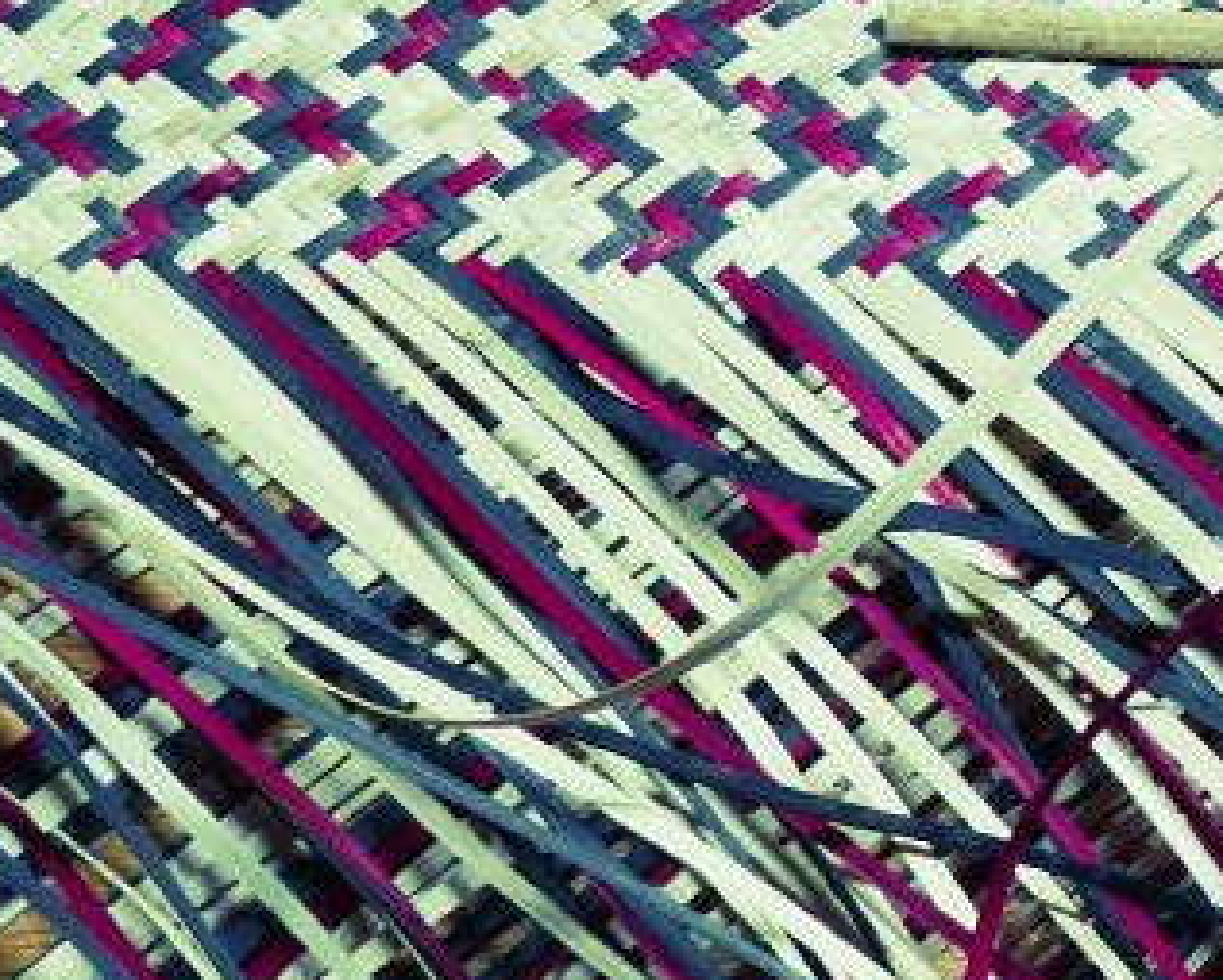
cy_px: 29
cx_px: 2515
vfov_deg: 10.4
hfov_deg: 11.6
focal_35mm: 148
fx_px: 5360
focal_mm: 9.1
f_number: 5
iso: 320
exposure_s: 1/60
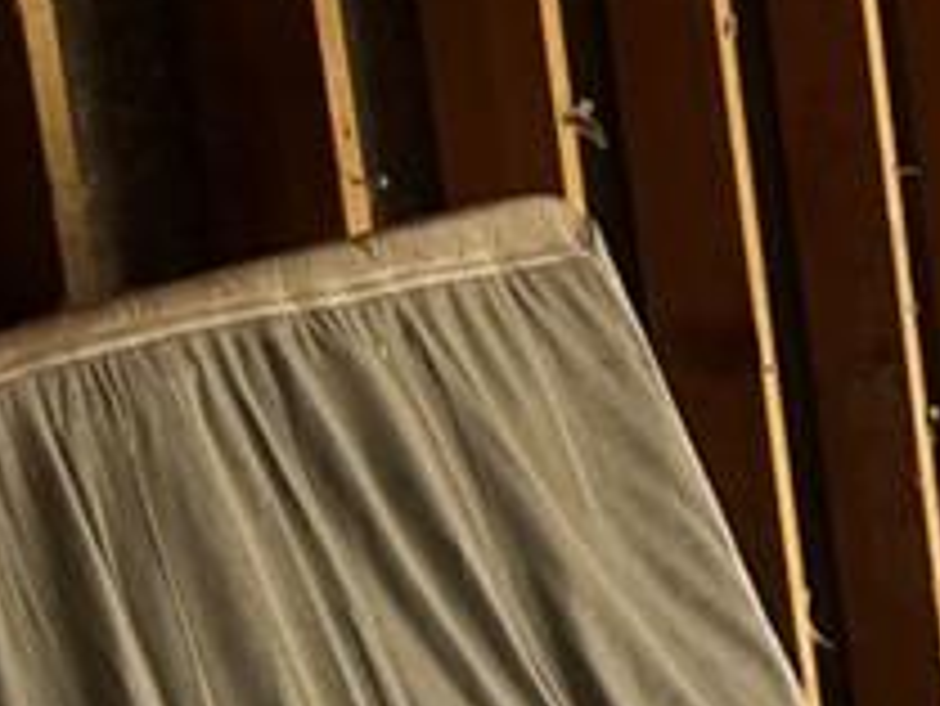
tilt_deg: -12.2
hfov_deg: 9.4
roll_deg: +2.2
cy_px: 598
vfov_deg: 9.0
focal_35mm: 165
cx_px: 2833
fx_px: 4483
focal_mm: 6.76
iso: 125
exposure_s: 1/121
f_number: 1.78
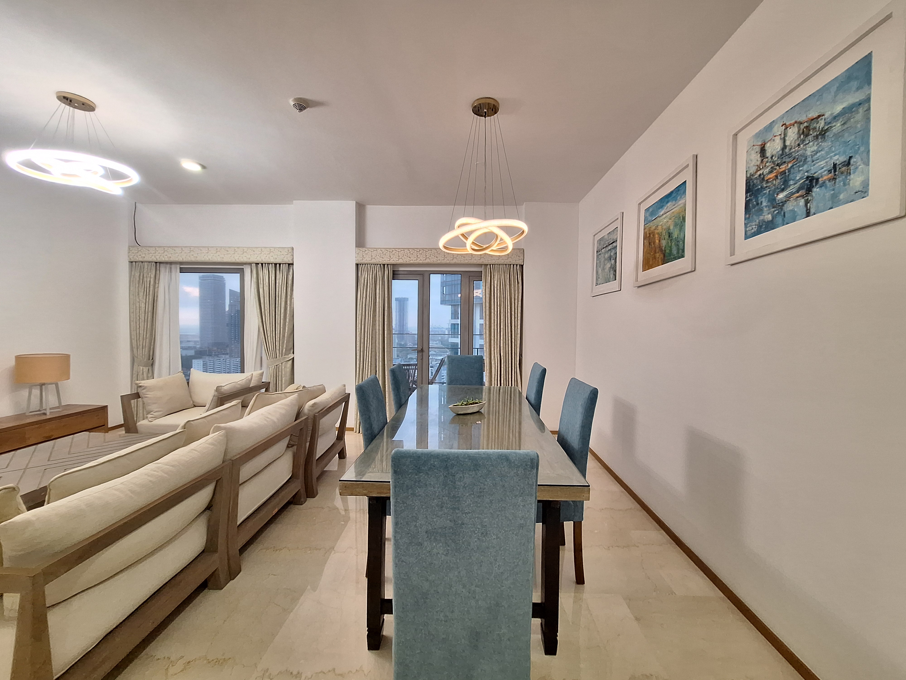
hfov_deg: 106.2
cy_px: 340
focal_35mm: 13
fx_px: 340
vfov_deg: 89.9
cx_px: 453
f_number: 2.2
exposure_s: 1/50
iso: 200
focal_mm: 1.74
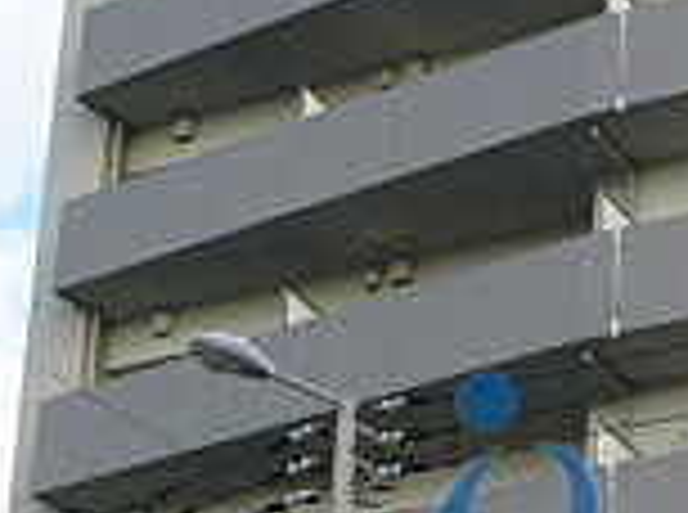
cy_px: 554
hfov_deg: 12.9
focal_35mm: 151
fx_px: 2994
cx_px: 742
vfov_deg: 9.7
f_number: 4
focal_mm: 6.3
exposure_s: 1/250
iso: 80
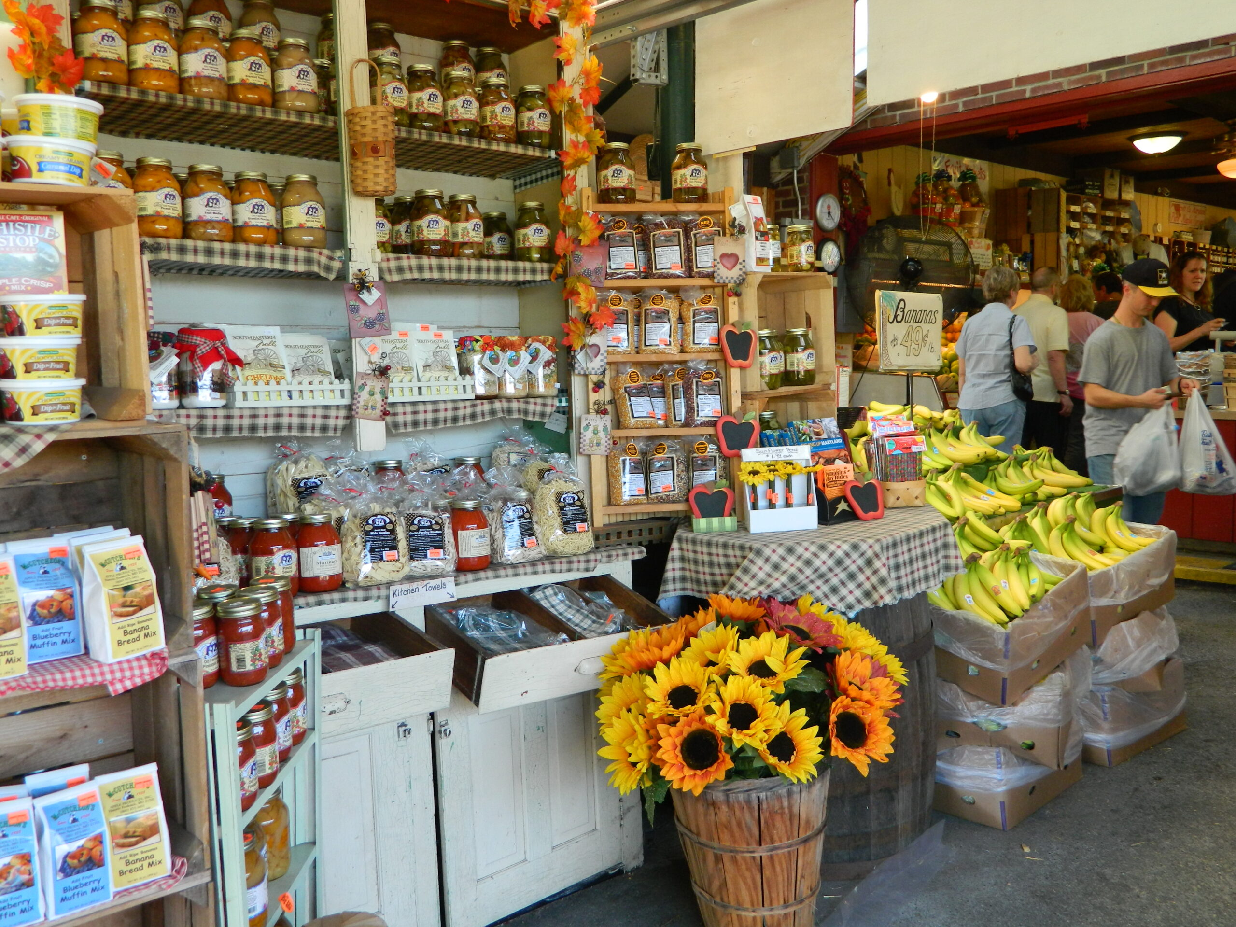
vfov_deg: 45.4
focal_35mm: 31
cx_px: 618
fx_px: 1107
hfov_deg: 58.4
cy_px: 464
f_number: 3.2
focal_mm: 5.6
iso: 160
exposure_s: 1/40
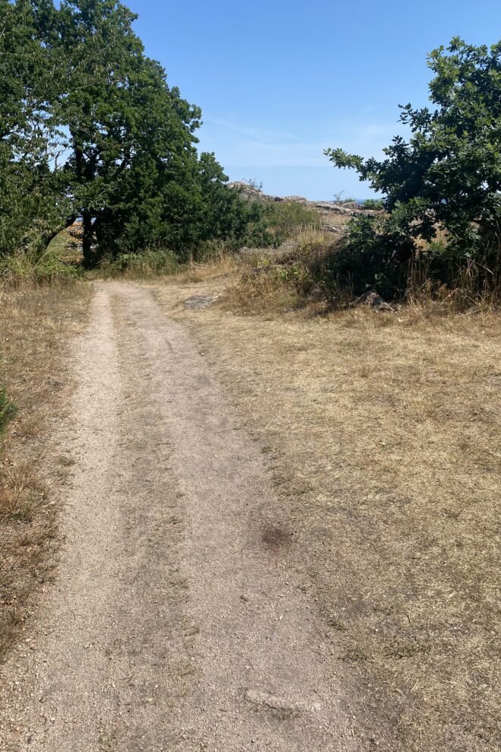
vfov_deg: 65.5
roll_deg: +2.1
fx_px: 585
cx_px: 279
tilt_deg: -15.3
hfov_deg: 46.3
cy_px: 378
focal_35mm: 28
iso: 32
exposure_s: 1/2890
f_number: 1.8
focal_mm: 4.25
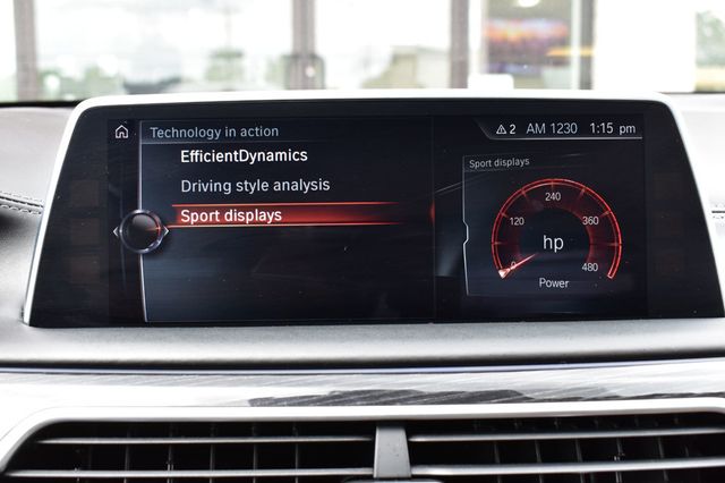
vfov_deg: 30.8
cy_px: 242
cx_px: 362
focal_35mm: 44
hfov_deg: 45.0
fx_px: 876
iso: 400
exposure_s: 1/40
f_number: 7.1
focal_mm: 29
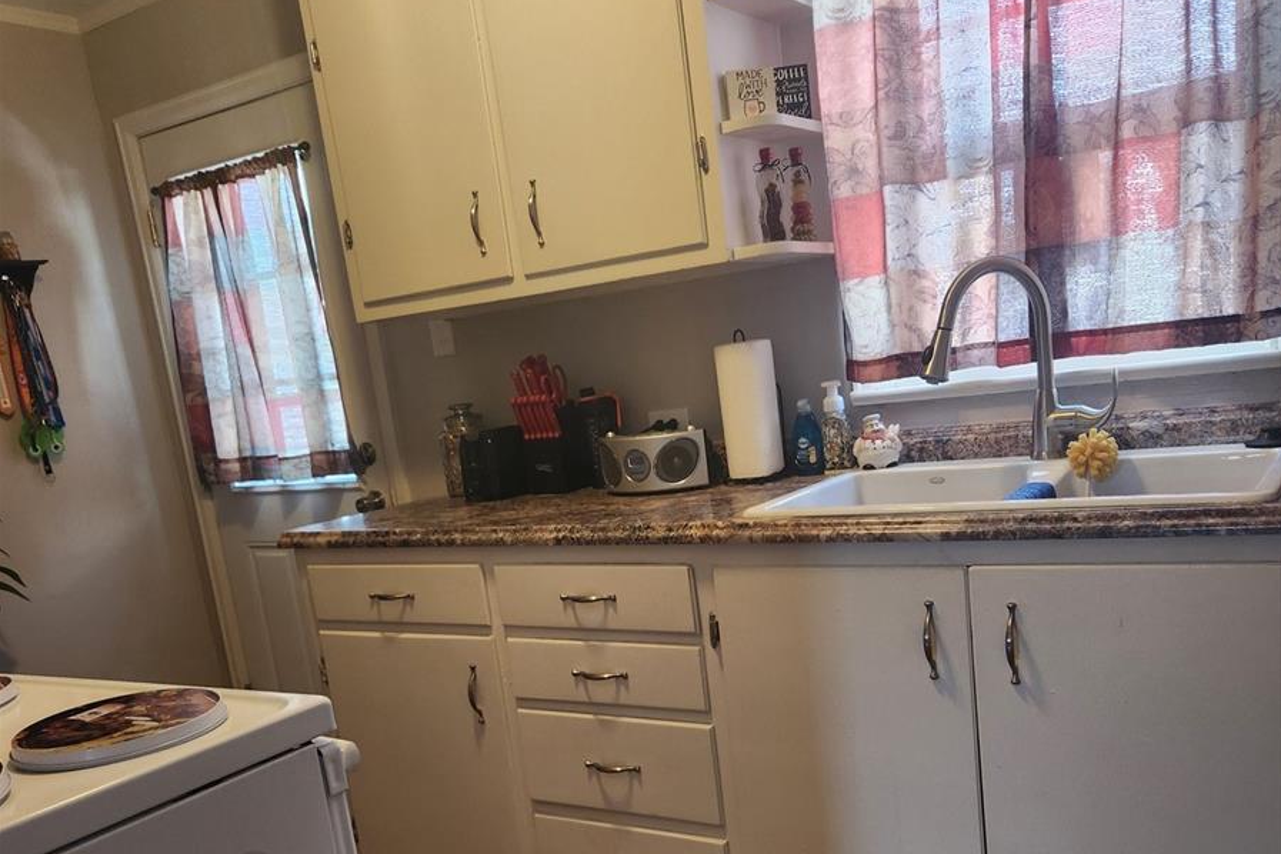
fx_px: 1139
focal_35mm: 32
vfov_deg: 40.4
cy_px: 591
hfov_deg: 58.7
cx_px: 641
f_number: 1.8
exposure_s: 1/120
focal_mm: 5.4
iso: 200
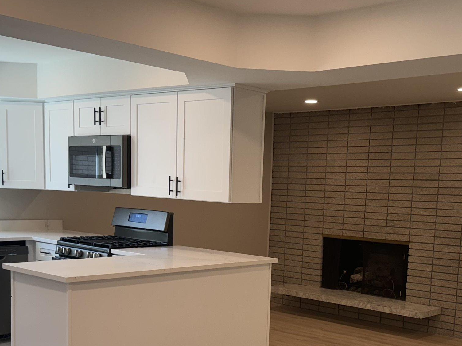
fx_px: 654
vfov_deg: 29.1
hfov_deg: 38.9
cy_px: 266
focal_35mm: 49
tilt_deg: -7.6
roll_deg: -1.1
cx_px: 245
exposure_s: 1/156
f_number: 1.78
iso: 64
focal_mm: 6.76
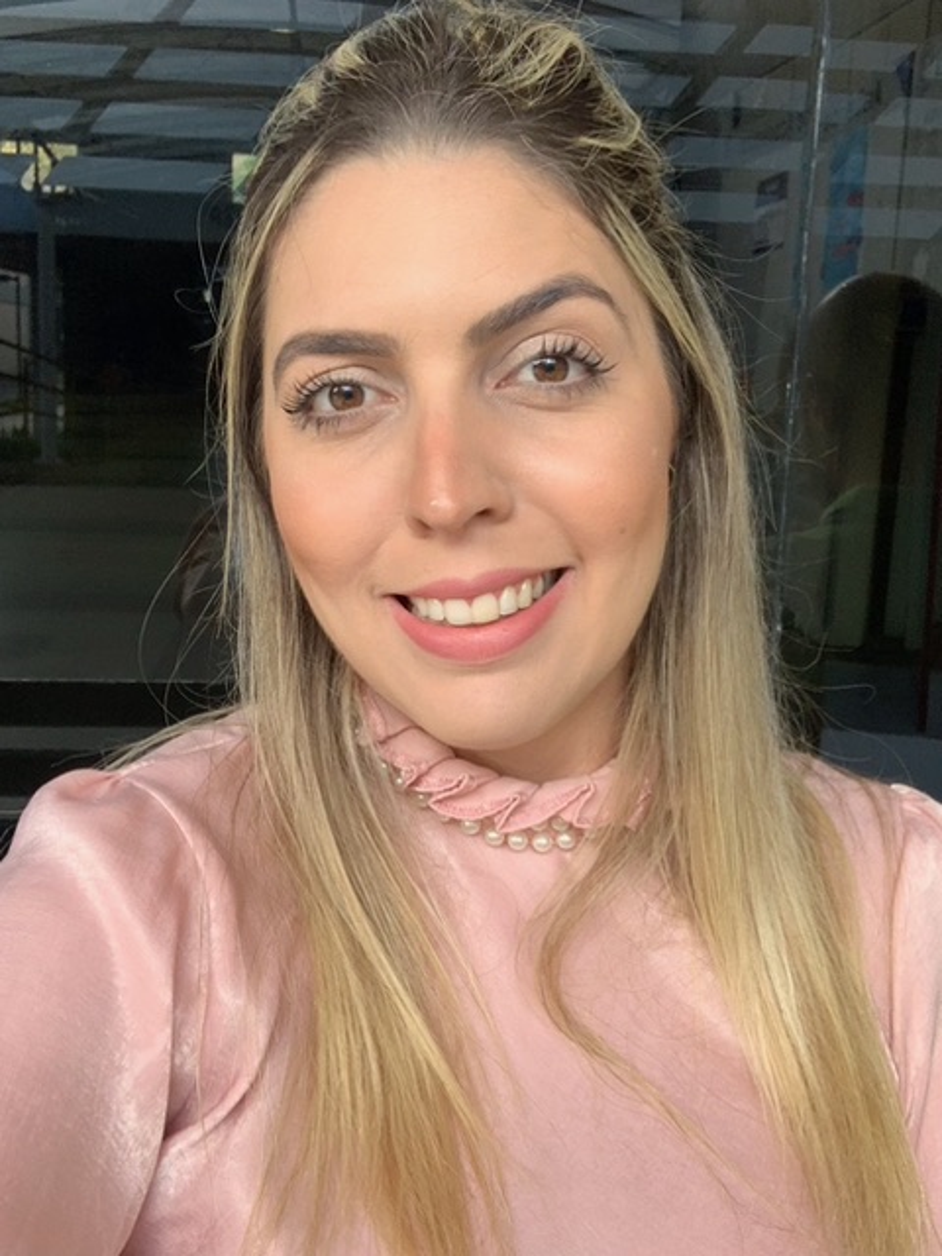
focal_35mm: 32
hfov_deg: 44.2
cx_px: 471
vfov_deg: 56.8
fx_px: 1161
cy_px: 628
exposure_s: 1/121
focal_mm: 2.87
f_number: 2.2
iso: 50
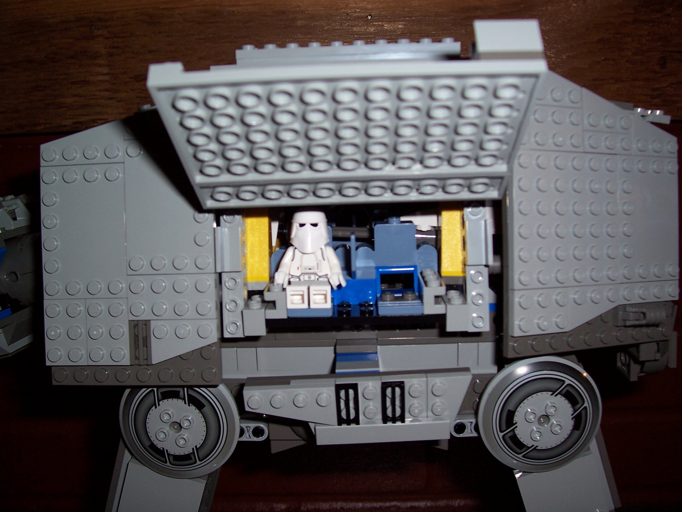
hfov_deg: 54.0
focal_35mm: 34
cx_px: 341
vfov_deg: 41.8
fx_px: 670
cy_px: 256
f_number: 2.7
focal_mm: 5.6
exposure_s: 1/60
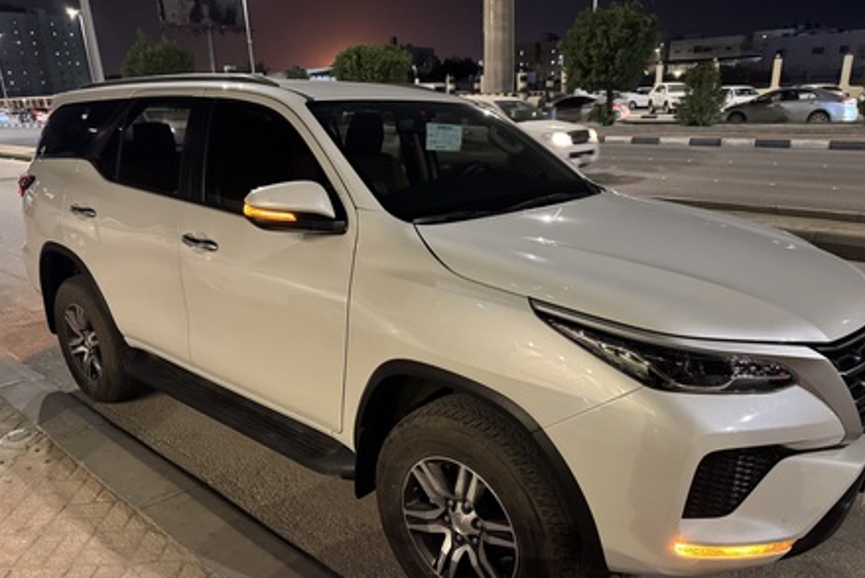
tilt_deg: -18.8
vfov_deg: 49.5
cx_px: 442
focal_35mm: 26
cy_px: 317
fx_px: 625
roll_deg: +2.8
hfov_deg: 69.4
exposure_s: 1/40
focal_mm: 6.76
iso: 800
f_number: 1.78
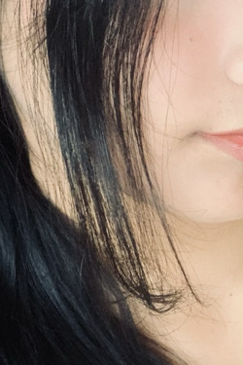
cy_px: 175
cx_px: 256
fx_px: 921
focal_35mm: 91
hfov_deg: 14.7
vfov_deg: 22.4
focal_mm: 2.87
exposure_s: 1/60
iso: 200
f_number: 2.2
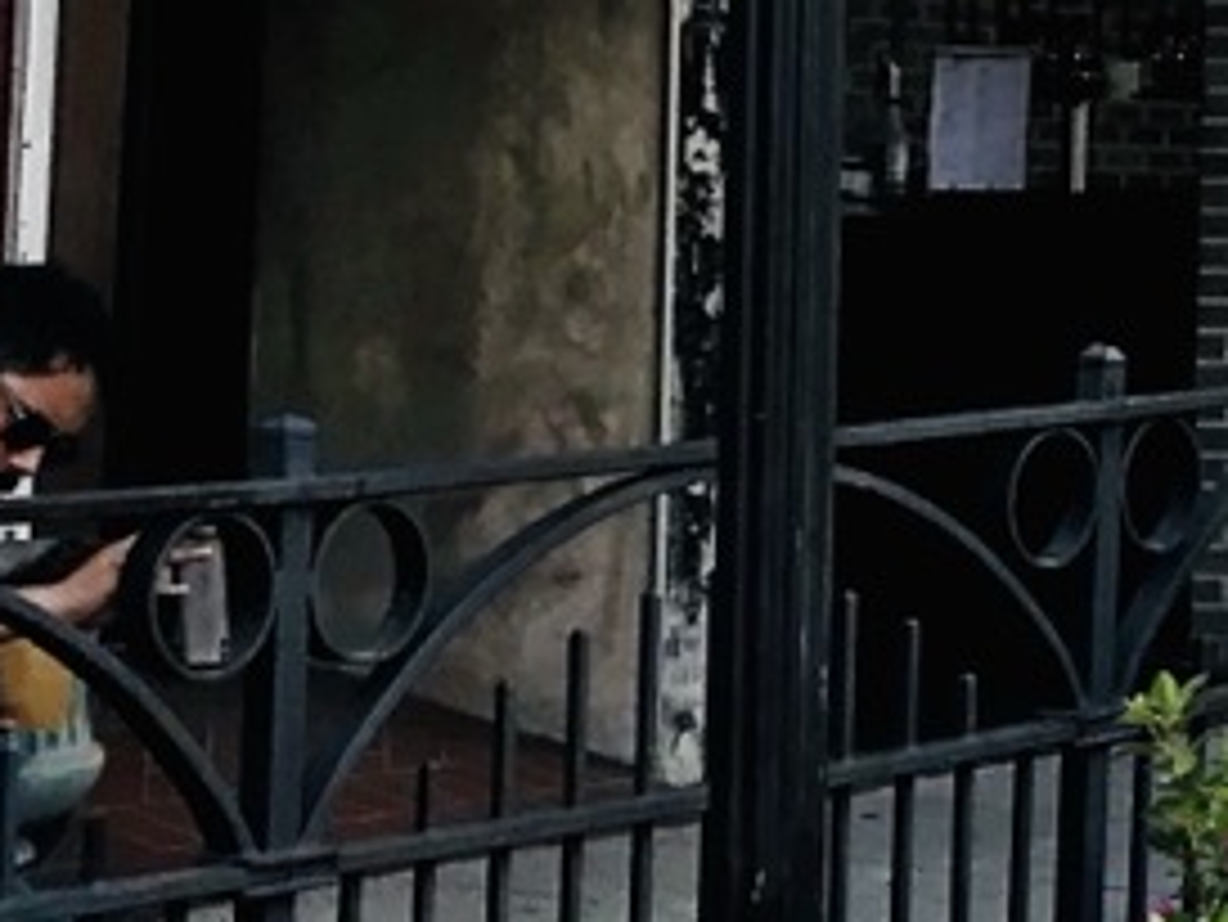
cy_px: -184
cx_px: 2685
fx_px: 5820
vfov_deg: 8.9
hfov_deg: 10.7
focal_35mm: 164
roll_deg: +0.2
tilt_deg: +5.6
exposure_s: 1/1497
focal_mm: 3.99
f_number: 1.8
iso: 20
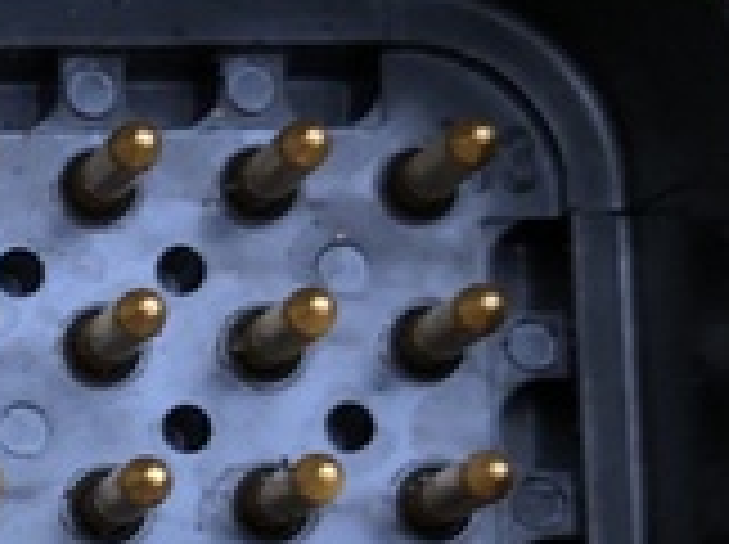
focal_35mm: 177
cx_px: -662
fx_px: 3722
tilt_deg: -83.5
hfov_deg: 10.4
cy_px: 656
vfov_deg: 8.3
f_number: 1.8
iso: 32
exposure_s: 1/120
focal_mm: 4
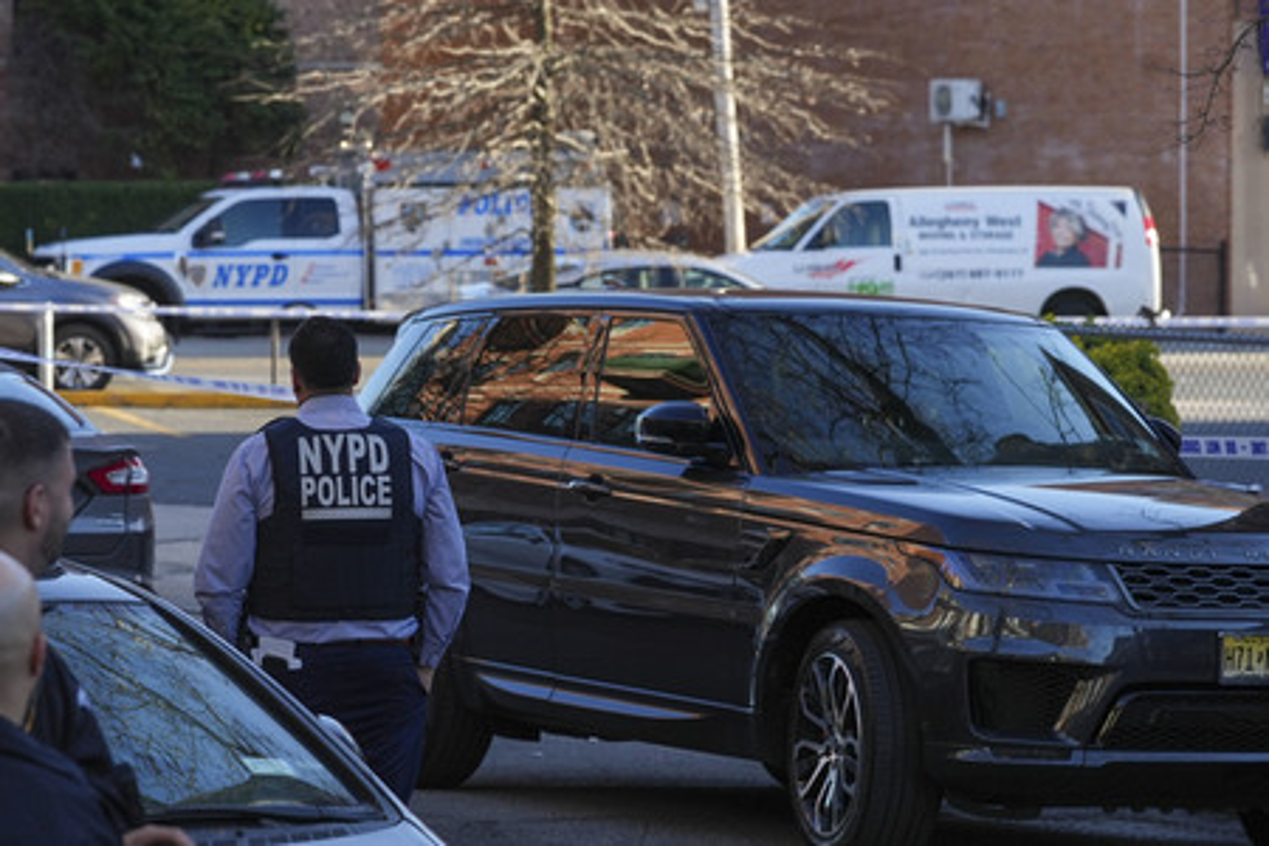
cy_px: 423
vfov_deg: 7.3
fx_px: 6662
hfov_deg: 10.9
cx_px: 634
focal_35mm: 189
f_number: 9
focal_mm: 189
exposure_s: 1/400
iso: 1000
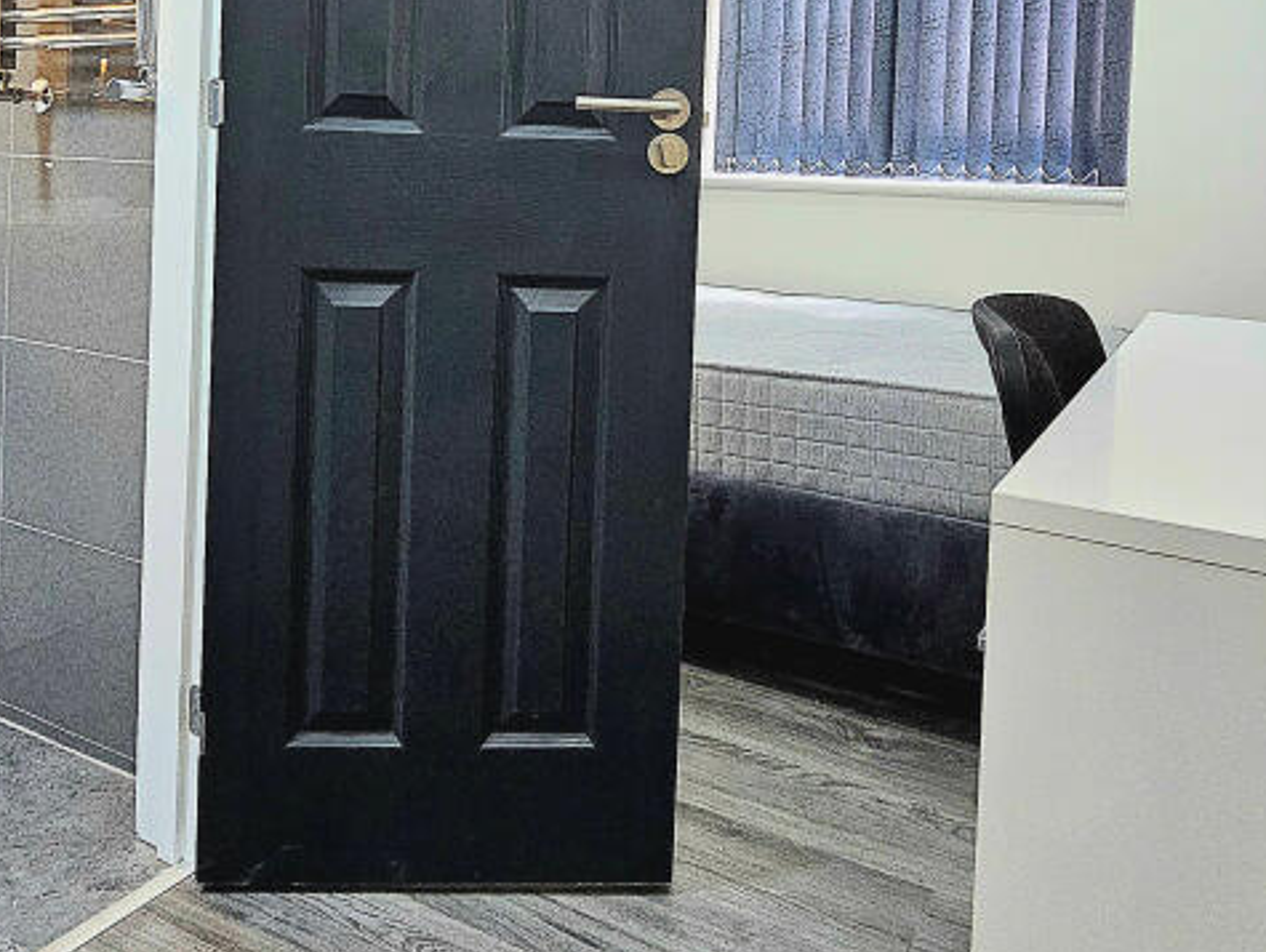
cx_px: 645
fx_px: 1025
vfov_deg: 46.9
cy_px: 179
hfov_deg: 63.4
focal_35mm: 28
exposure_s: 1/77.5
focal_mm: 2.2
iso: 320
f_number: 2.2
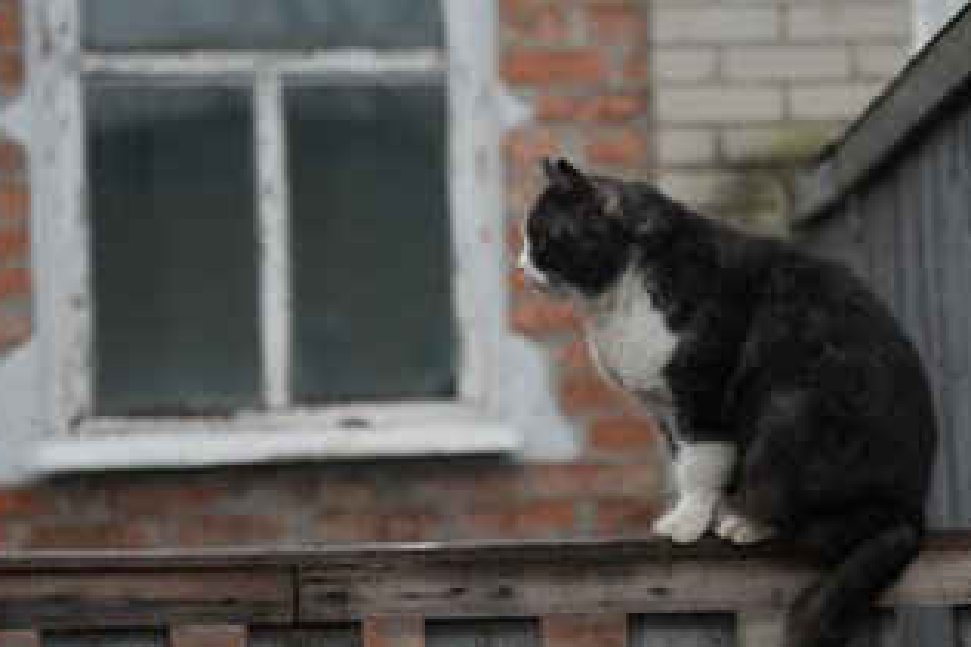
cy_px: 334
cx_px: 598
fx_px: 2400
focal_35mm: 89
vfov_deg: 15.4
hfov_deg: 22.8
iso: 100
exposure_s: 1/80
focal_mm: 70
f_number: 2.8
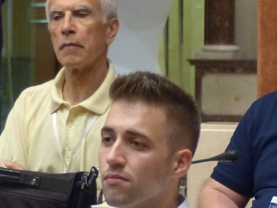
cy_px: 166
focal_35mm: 385
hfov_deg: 5.1
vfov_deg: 3.9
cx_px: 224
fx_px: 3081
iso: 800
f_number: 2.8
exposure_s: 1/50
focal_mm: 29.6
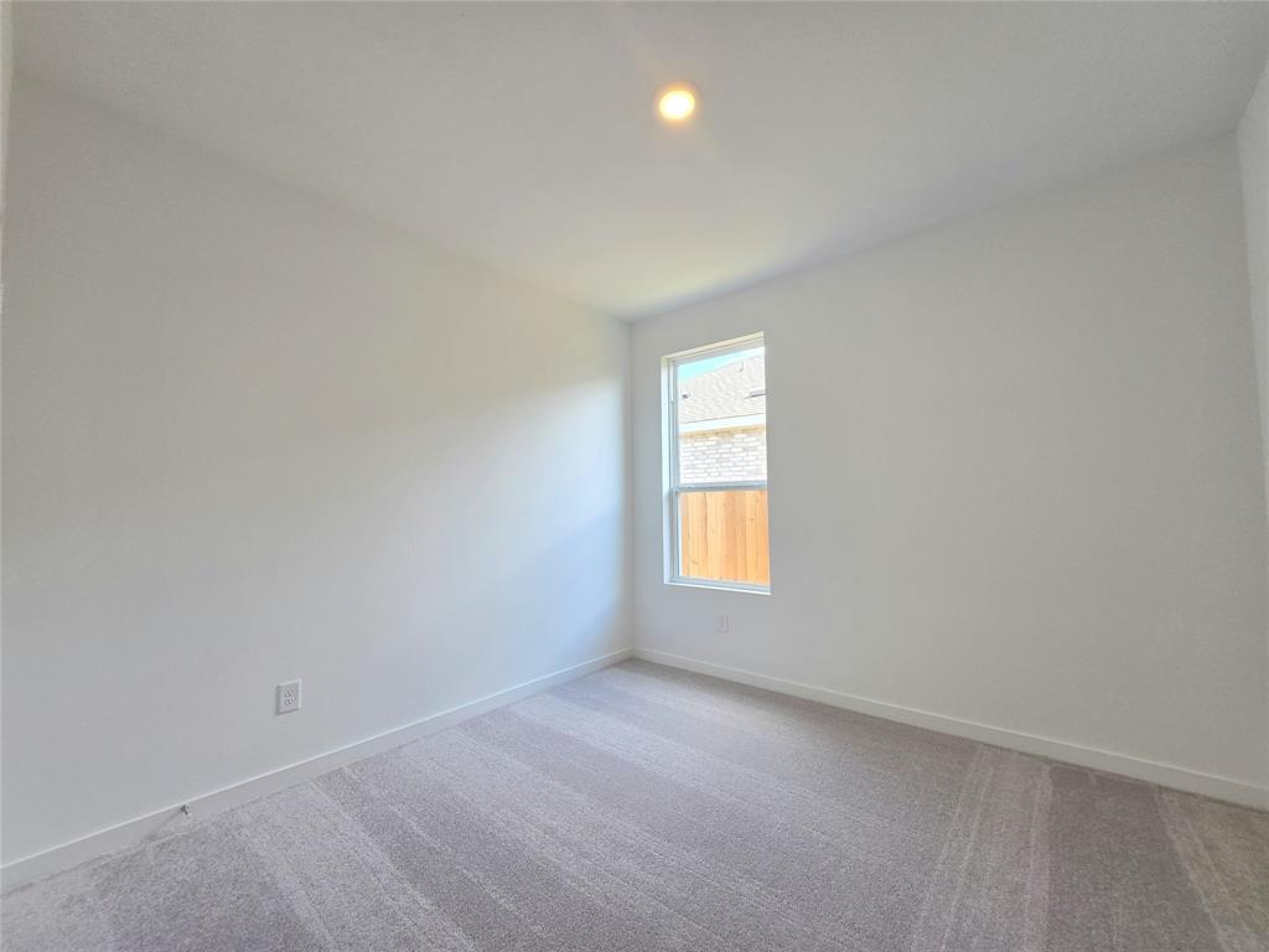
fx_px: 477
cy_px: 476
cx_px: 634
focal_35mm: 13
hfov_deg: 106.2
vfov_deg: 89.9
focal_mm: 1.7
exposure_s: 1/60
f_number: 2.2
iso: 40
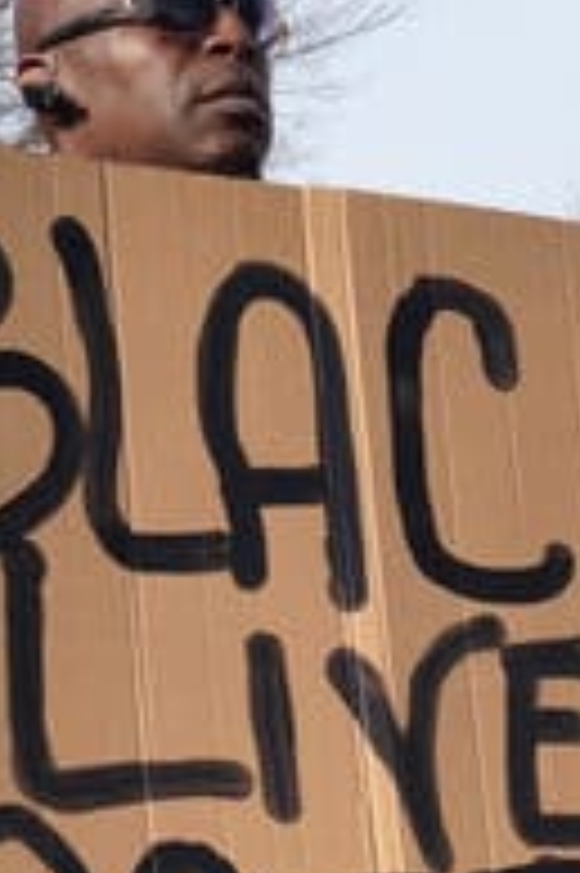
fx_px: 4451
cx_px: 344
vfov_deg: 11.1
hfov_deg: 7.5
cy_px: 720
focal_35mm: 184
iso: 200
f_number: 11
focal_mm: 33
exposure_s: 1/160
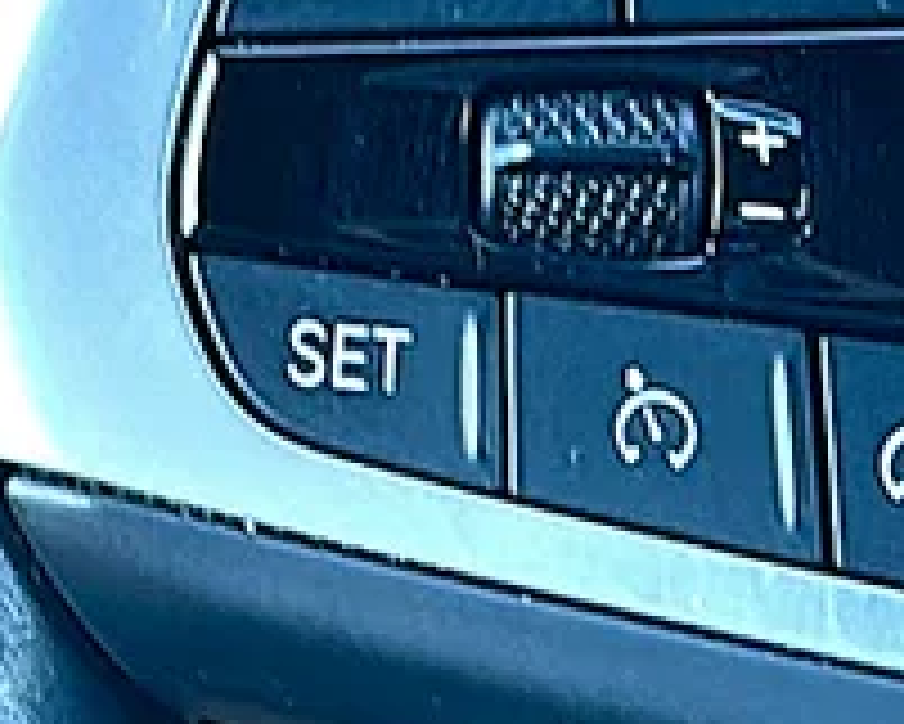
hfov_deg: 12.4
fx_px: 4176
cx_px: 450
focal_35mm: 156
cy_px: 65
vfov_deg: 9.9
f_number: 1.78
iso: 64
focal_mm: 6.86
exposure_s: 1/91
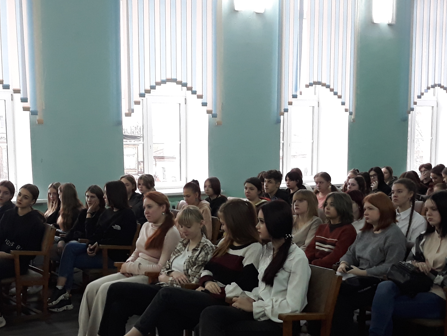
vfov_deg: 27.8
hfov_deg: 36.6
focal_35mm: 52
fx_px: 672
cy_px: 236
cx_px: 168
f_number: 1.7
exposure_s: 1/50
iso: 200
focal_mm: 3.71
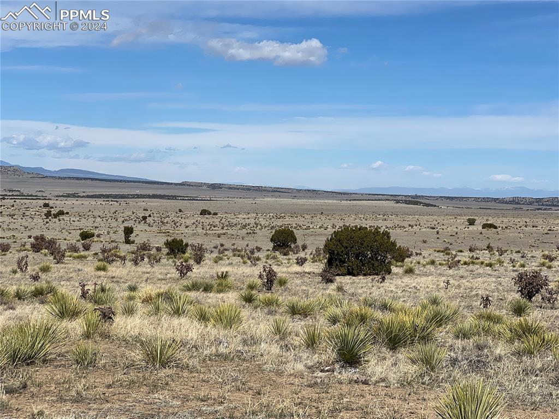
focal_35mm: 77
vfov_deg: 19.1
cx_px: 280
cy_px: 210
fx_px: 1243
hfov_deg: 25.3
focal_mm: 9
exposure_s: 1/1946
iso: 32
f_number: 2.8
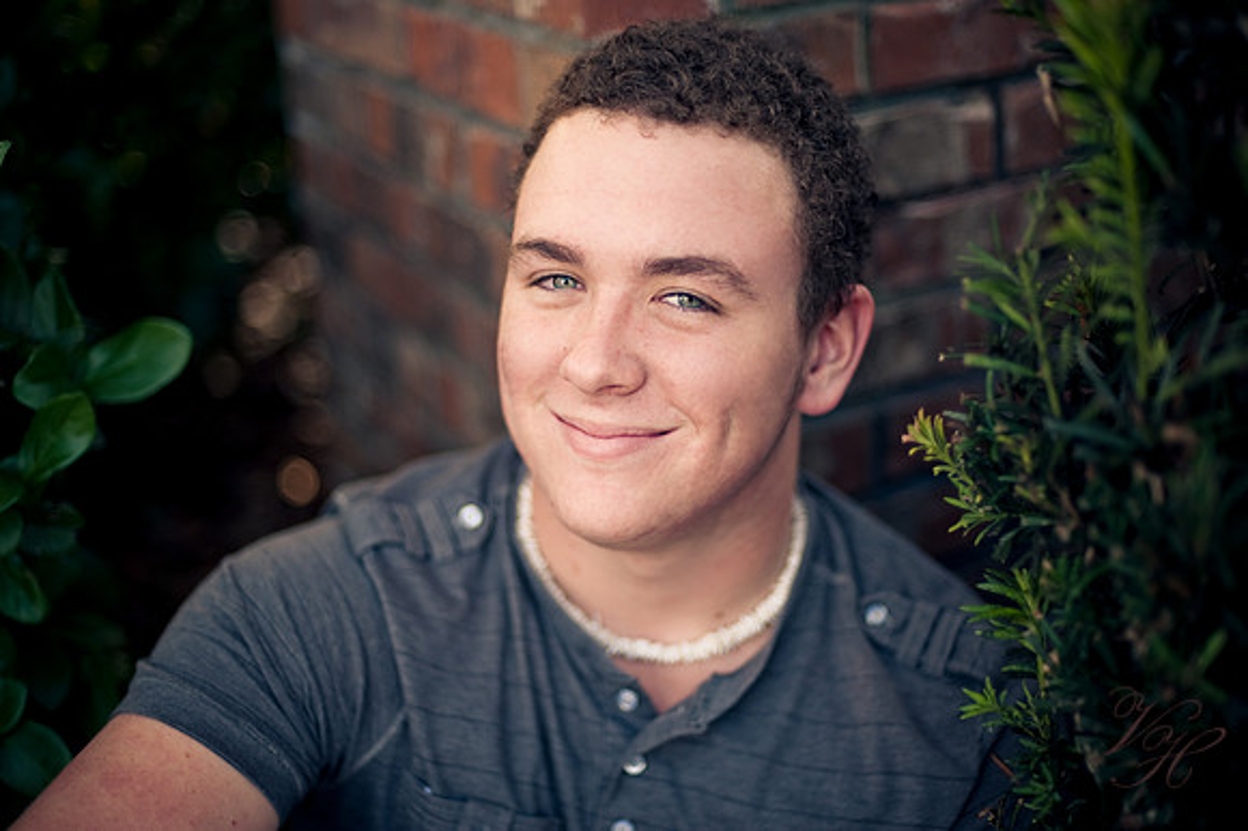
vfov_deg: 27.0
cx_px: 624
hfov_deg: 39.6
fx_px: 1732
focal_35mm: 50
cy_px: 416
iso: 200
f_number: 1.4
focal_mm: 50
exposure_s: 1/400
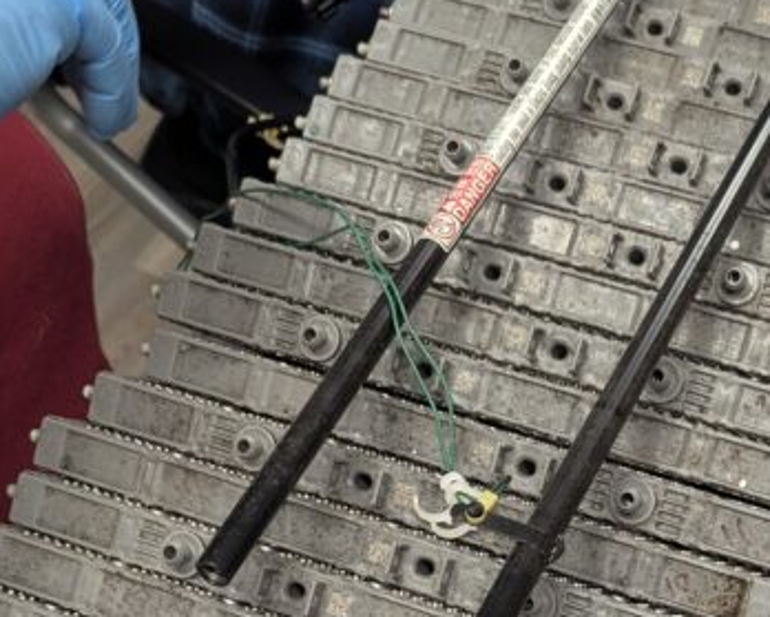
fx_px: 1574
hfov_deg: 27.2
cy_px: 765
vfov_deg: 20.6
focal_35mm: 69
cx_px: 565
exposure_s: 1/120
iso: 358
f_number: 1.85
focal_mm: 6.81
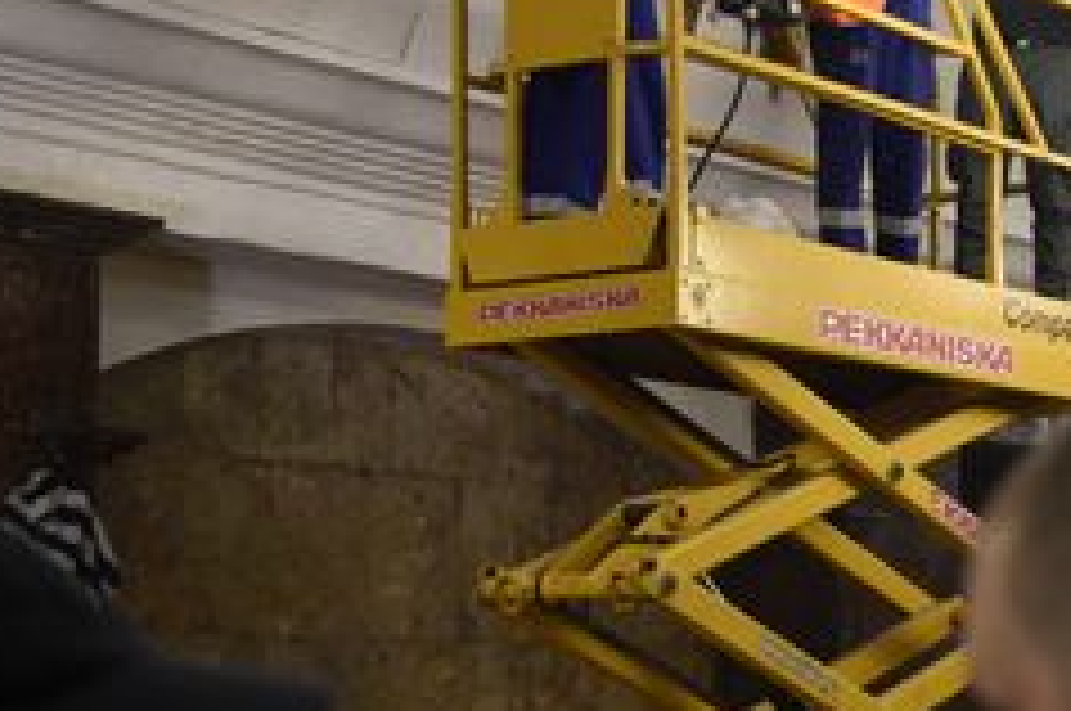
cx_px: 968
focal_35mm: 100
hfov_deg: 20.0
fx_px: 2971
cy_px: 630
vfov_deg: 13.5
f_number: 2.8
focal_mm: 34
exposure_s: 1/160
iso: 3200
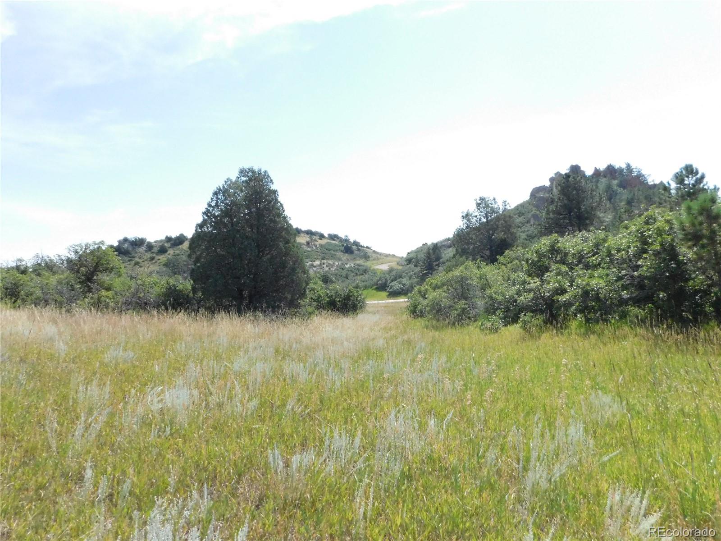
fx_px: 479
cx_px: 360
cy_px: 270
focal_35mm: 23
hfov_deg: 73.9
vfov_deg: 58.9
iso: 800
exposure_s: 1/1500
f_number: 6
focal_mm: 4
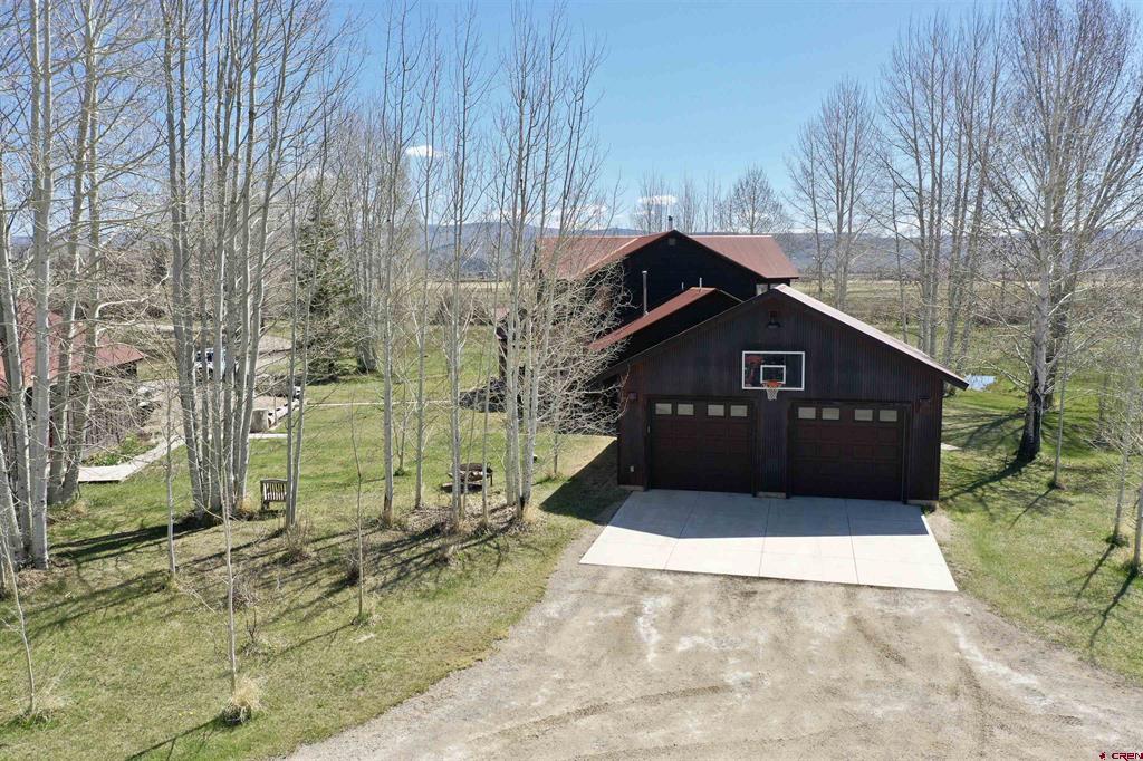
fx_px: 889
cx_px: 572
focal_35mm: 28
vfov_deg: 46.4
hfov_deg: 65.5
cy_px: 380
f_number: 4.5
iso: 100
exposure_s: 1/120
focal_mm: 10.26
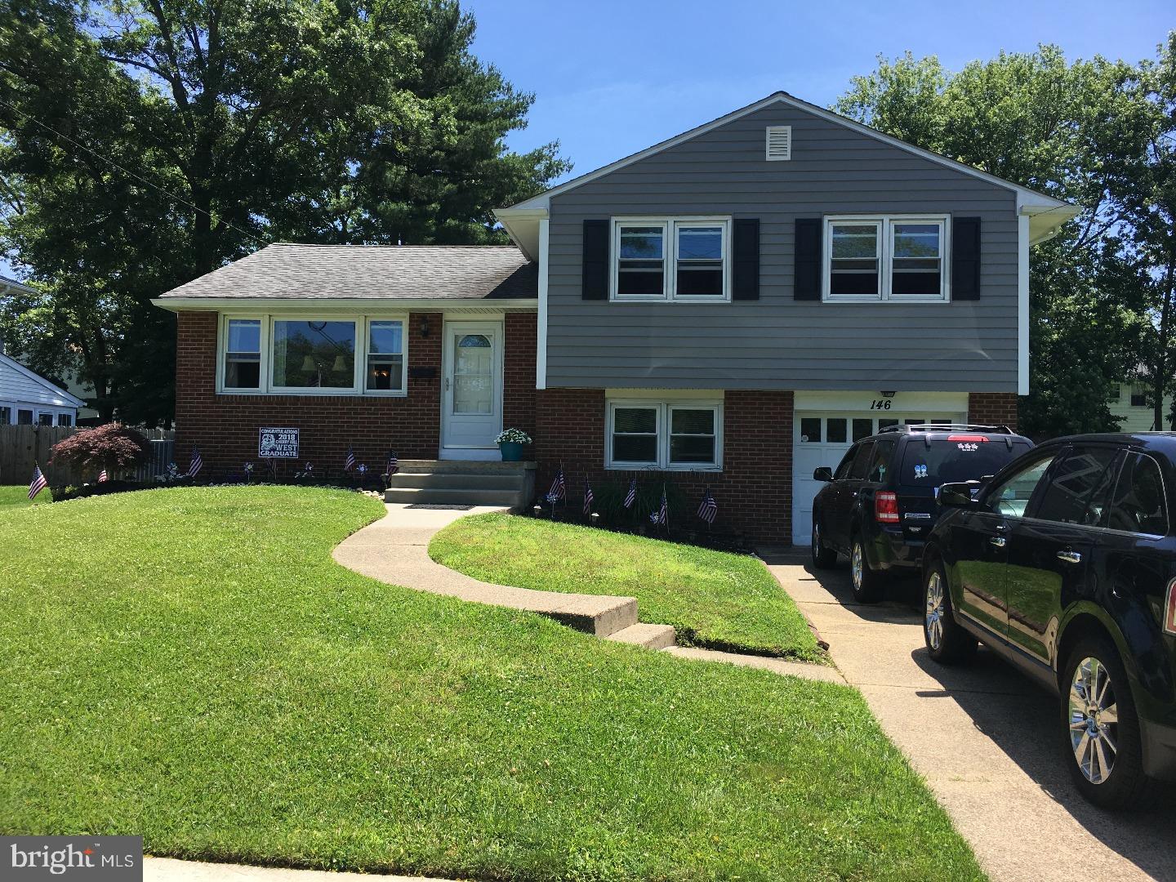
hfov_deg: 61.7
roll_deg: -1.3
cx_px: 588
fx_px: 985
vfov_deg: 48.2
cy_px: 441
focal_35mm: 29
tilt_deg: +2.6
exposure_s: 1/864
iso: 25
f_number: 2.2
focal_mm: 4.15
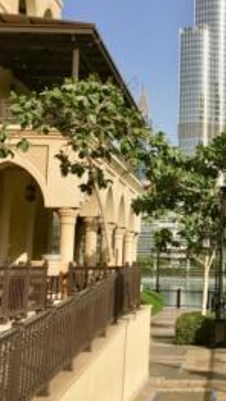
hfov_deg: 19.3
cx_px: 244
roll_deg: -0.1
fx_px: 639
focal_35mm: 60
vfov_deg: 34.9
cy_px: 184
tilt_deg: +8.0
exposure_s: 1/1603
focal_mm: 4.15
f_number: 2.2
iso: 25
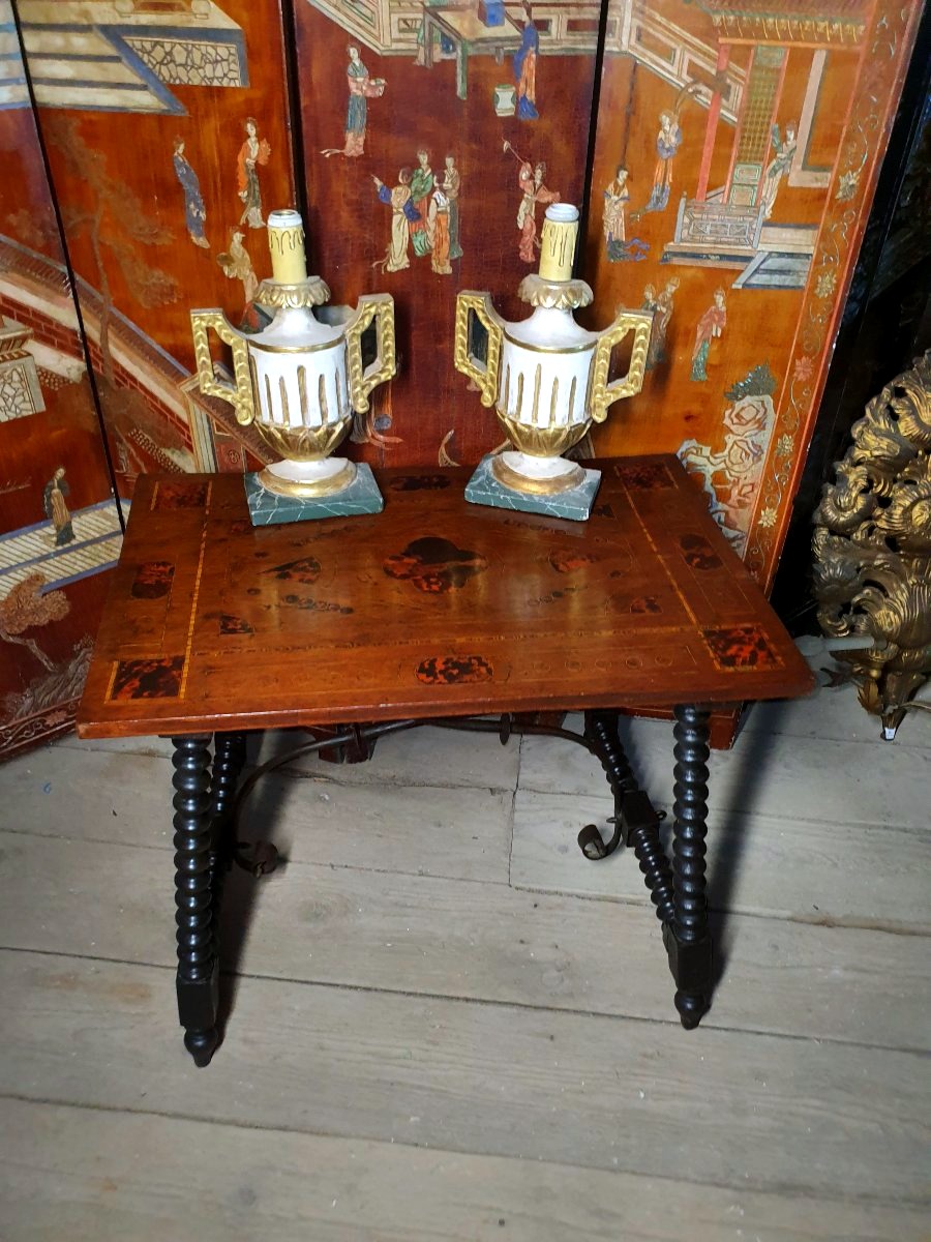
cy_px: 621
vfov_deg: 67.3
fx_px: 932
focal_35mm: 26
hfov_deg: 53.1
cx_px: 466
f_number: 2.4
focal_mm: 4.3
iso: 160
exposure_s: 1/25
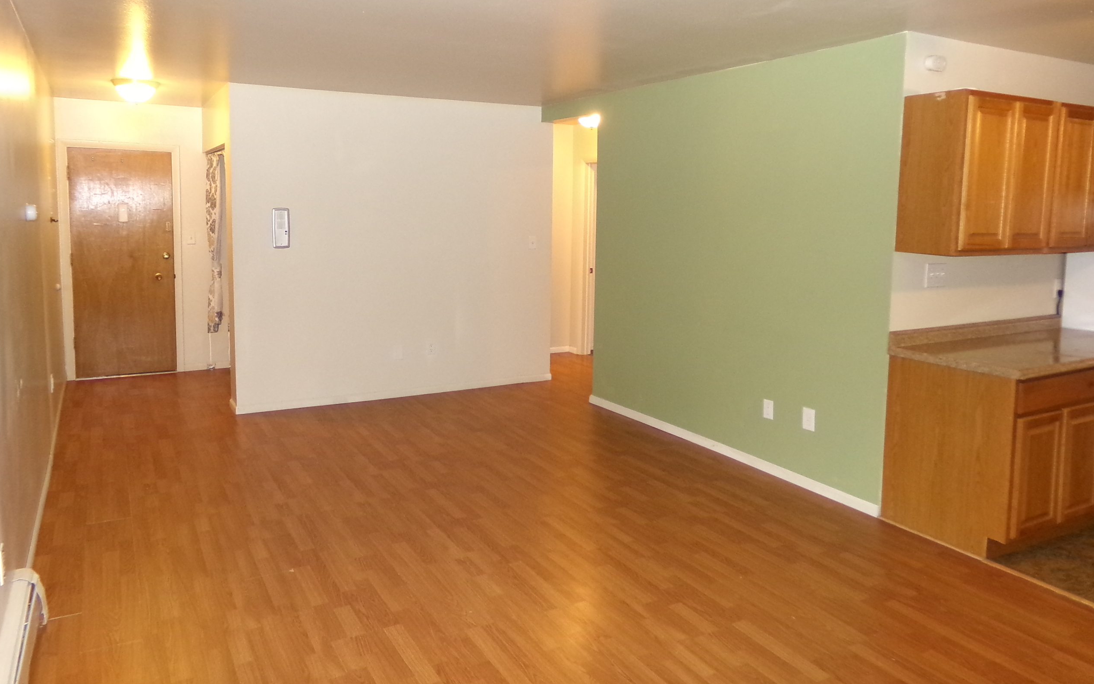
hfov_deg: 70.4
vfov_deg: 47.3
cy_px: 270
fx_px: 775
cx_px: 535
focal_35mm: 26
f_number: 3.7
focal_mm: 4.3
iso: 477
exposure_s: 1/34
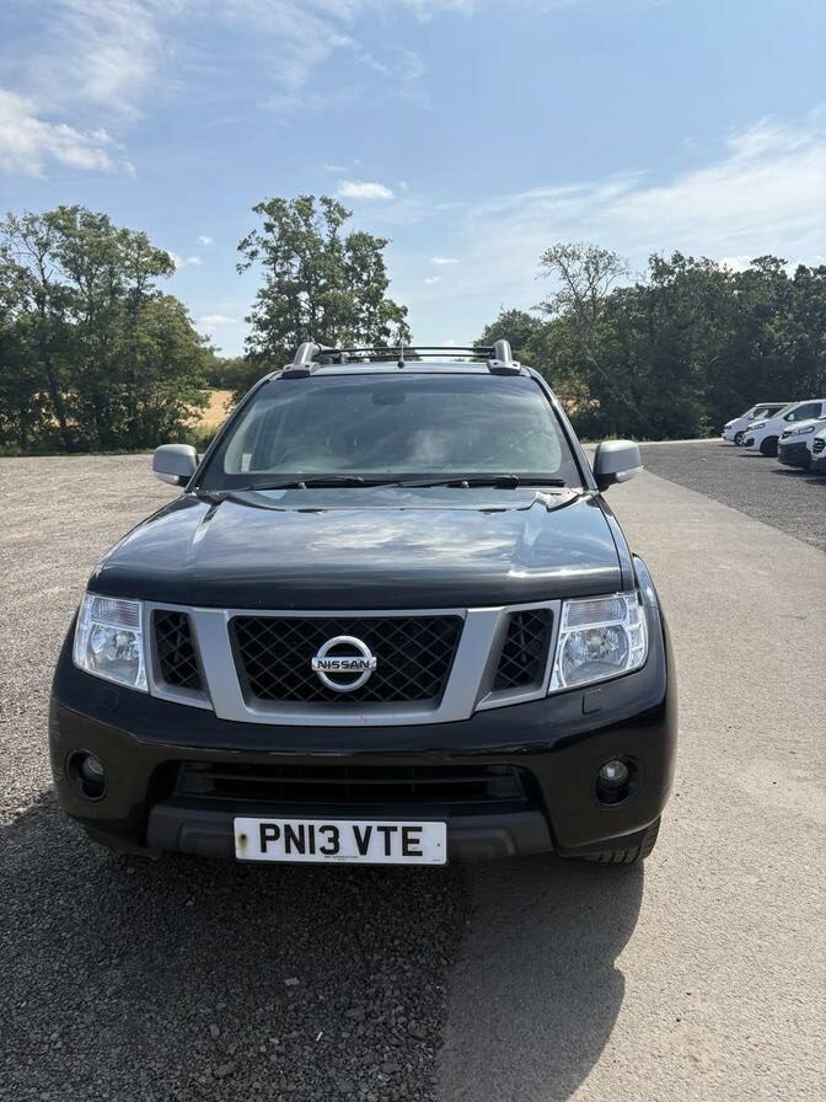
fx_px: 827
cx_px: 413
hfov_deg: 53.1
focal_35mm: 26
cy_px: 551
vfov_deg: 67.3
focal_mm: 5.96
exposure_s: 1/3448
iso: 50
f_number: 1.6
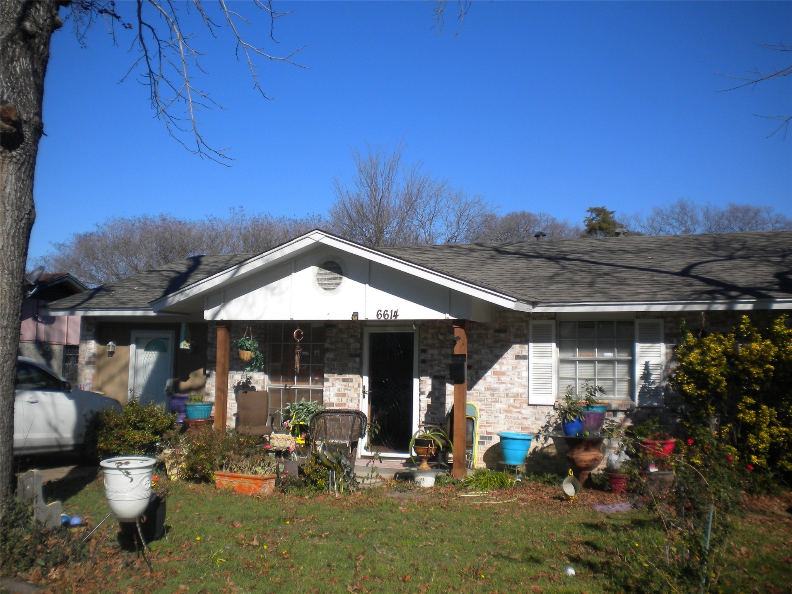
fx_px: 801
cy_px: 297
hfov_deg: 52.6
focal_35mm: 35
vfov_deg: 40.7
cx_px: 396
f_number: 4.6
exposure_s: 1/838
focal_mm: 6.3
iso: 80
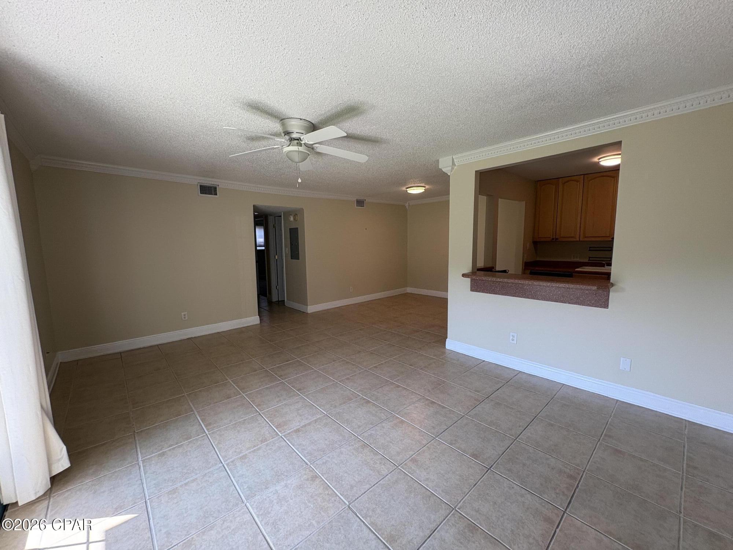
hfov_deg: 102.1
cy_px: 275
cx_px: 366
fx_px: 296
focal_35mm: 14
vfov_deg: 85.7
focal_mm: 2.22
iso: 100
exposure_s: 1/120
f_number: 2.2
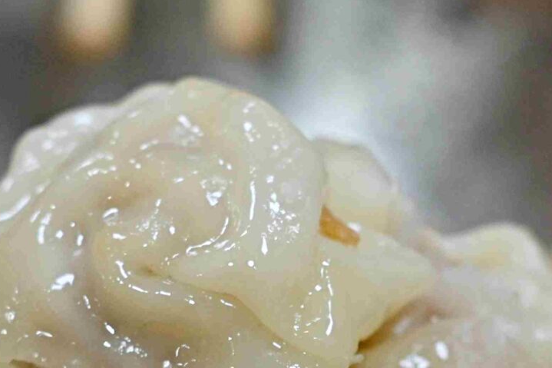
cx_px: 283
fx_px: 4093
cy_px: 458
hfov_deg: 7.7
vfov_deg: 5.1
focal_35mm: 267
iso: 640
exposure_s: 1/200
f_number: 3.2
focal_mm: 50
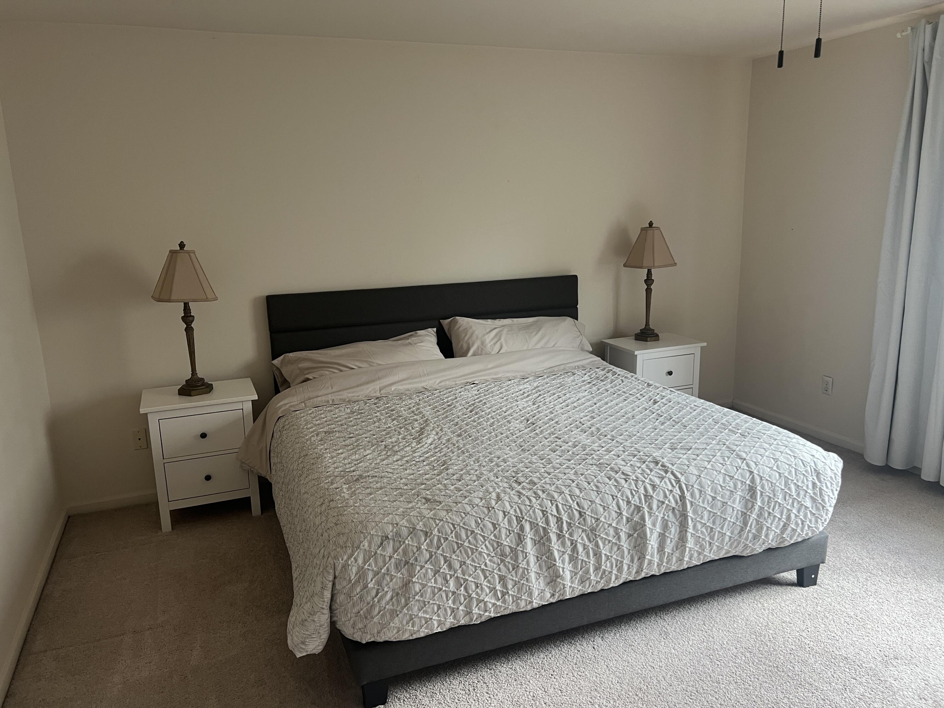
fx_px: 709
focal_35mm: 26
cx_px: 472
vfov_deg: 53.1
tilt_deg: -14.2
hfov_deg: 67.3
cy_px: 354
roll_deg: +1.1
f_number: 1.5
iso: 125
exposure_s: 1/60
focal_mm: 5.7
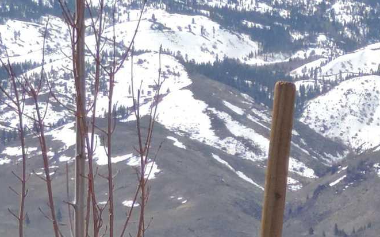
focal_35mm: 271
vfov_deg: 4.8
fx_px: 2806
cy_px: 394
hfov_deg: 7.5
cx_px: 688
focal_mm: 9.8
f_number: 3.7
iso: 200
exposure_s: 1/2000
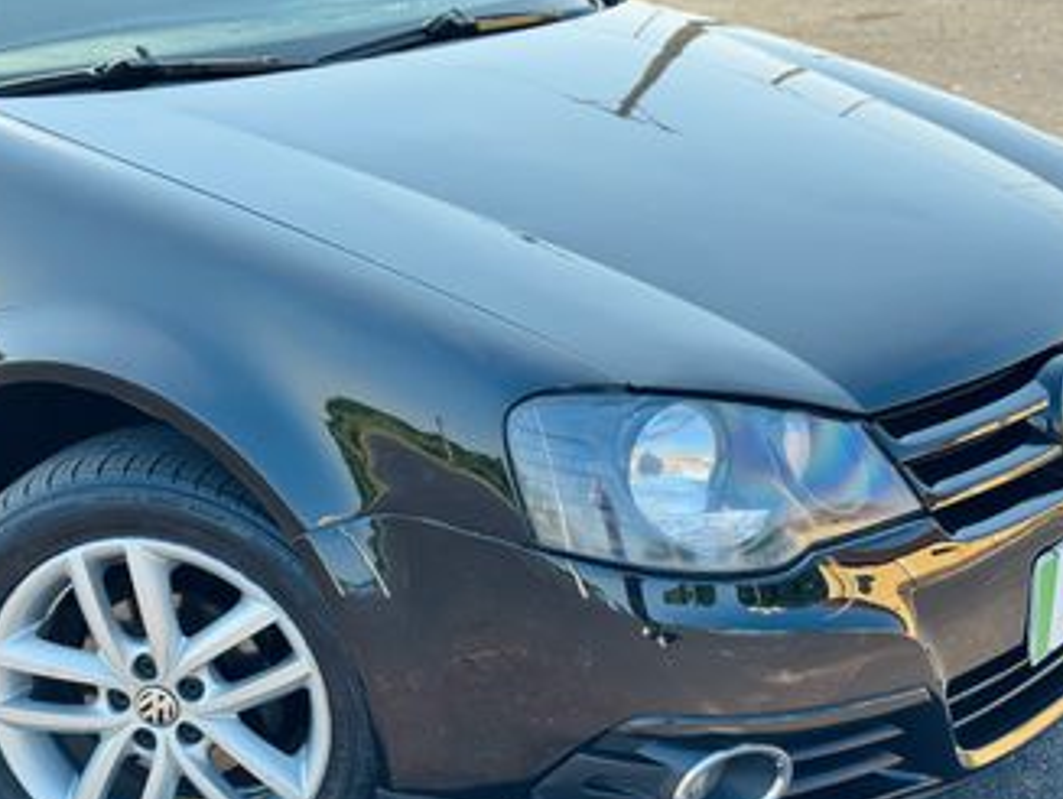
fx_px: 2121
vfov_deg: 21.3
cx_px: 510
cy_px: 539
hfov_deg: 28.1
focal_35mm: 69
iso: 64
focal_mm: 6.76
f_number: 1.78
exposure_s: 1/491
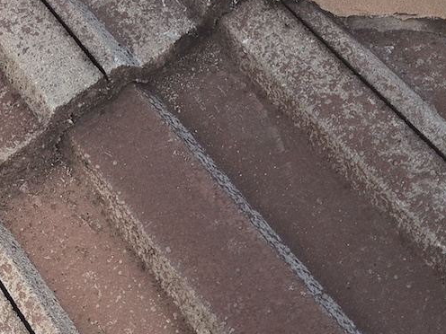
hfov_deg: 21.6
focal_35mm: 89
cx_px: 55
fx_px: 1147
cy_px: -111
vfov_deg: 15.7
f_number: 1.8
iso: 25
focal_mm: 5.4
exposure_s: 1/503
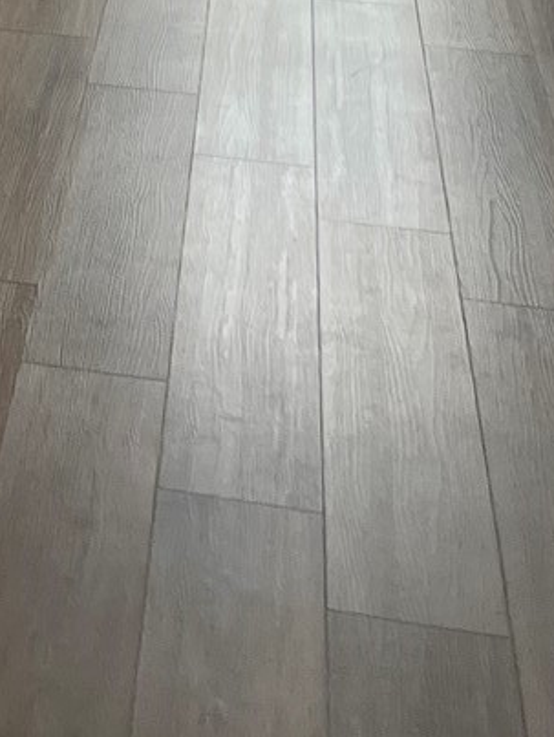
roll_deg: +1.0
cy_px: -680
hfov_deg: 10.1
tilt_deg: -5.8
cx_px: -678
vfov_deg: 13.1
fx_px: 2812
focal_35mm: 132
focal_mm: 5.1
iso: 100
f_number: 1.6
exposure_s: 1/120
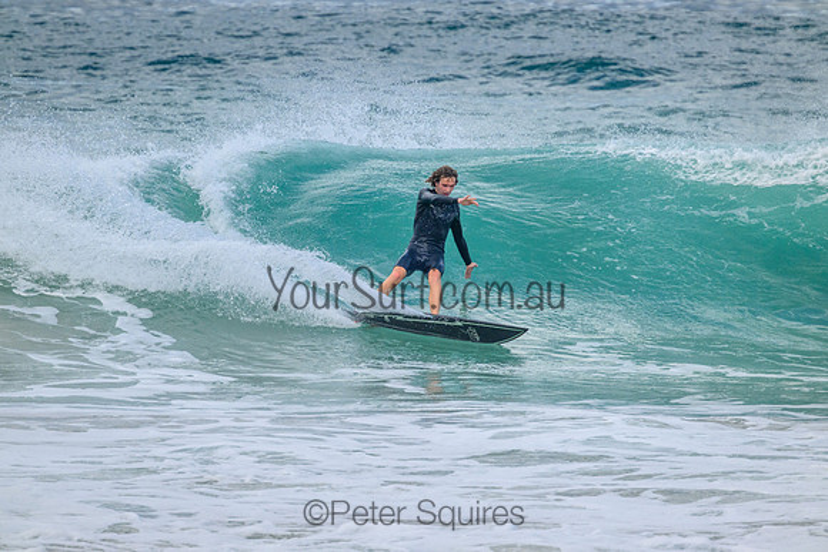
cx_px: 414
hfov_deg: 2.6
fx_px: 18403
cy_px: 276
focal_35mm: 800
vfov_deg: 1.7
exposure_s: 1/2000
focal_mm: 800
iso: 1250
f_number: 11
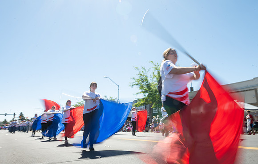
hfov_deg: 67.1
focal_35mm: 27
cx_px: 145
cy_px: 73
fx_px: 194
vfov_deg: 45.9
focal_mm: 24
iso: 80
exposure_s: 1/20
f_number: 18
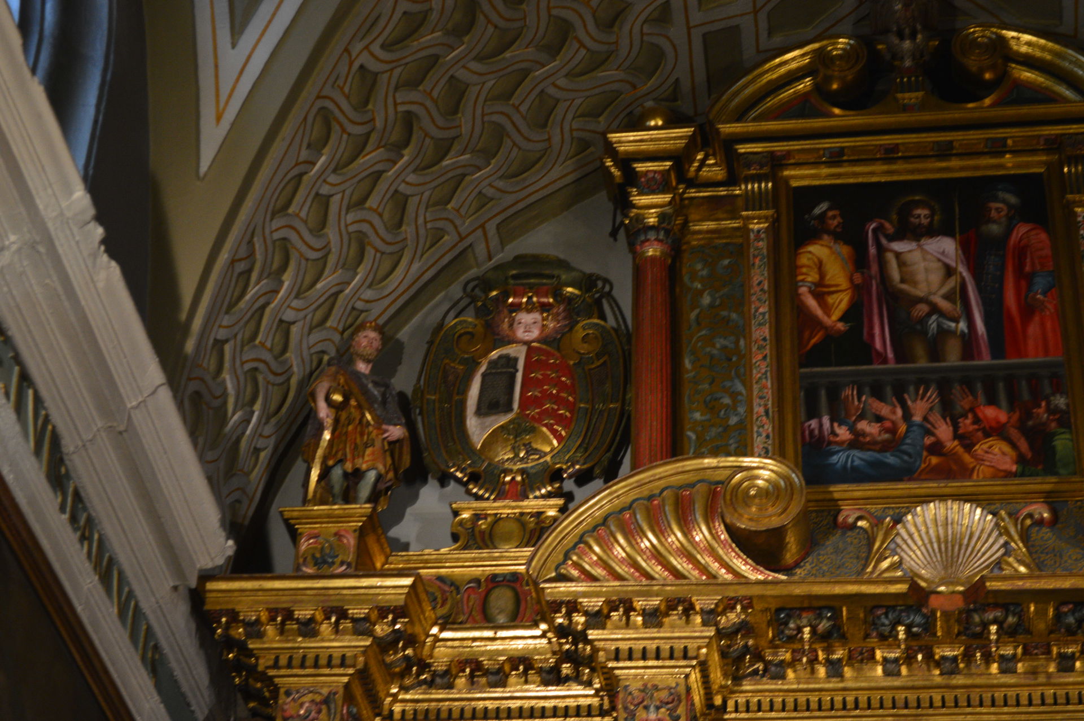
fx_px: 2482
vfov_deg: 16.5
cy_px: 360
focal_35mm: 82
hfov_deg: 24.6
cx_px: 542
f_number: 5.6
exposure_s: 1/13
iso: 800
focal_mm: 55
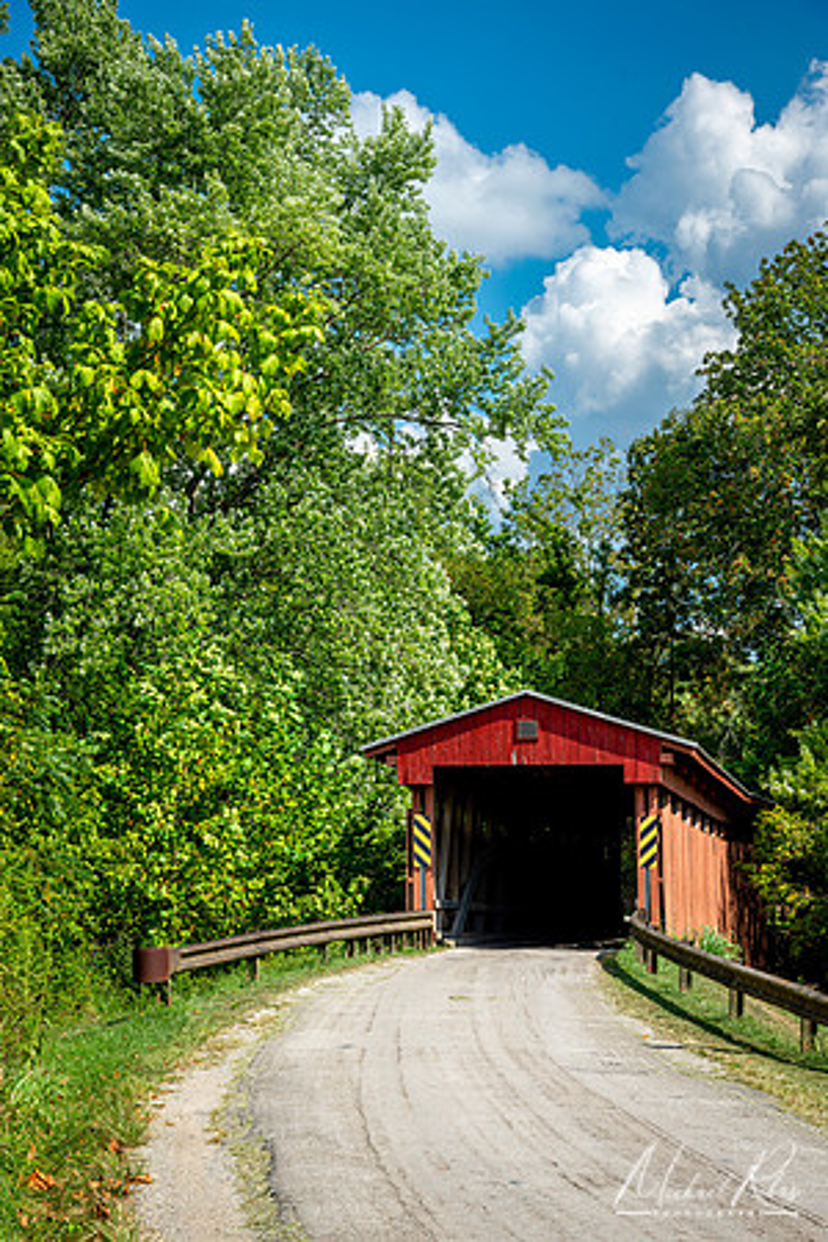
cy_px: 621
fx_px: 2415
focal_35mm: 70
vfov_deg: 28.8
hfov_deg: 19.5
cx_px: 414
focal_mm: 70
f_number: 13
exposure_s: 1/80
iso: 100
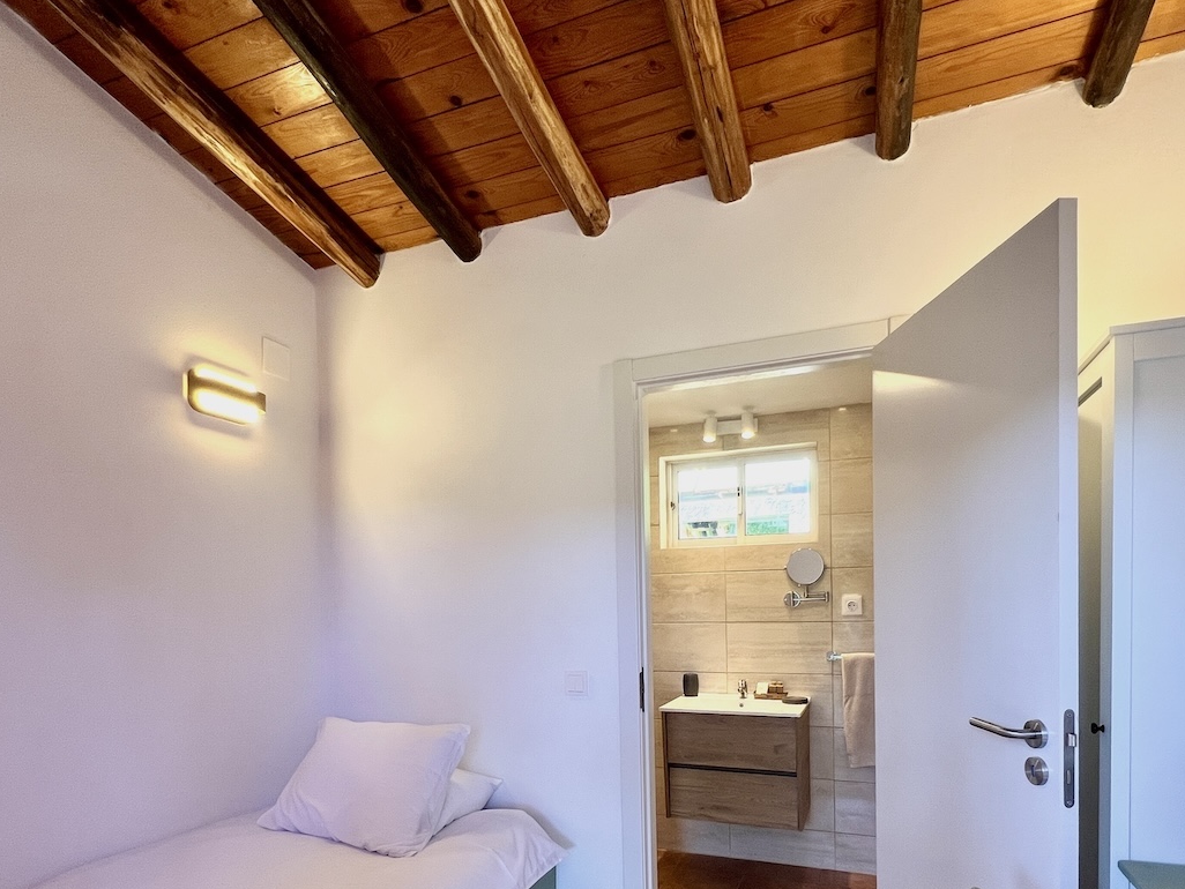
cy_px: 610
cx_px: 596
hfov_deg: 84.6
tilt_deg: -1.6
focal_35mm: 19
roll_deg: +0.9
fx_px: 651
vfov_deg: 66.4
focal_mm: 1.57
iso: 125
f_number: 1.8
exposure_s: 1/99
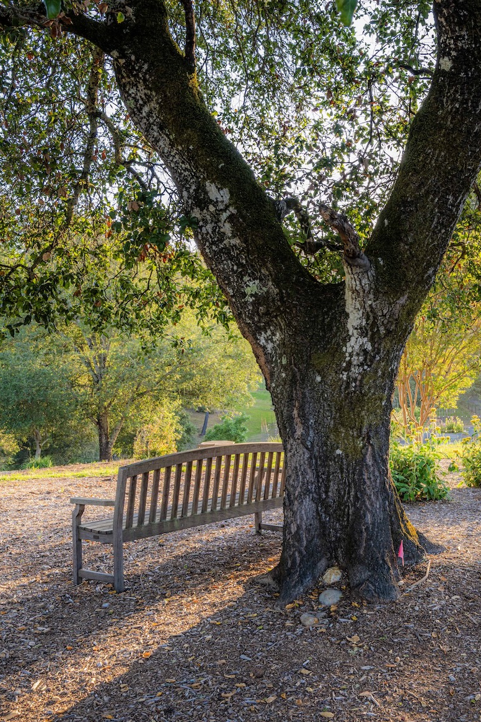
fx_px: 697
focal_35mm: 35
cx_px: 351
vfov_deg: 54.8
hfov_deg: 37.3
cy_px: 358
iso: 250
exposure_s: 1/30
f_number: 9
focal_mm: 22.5
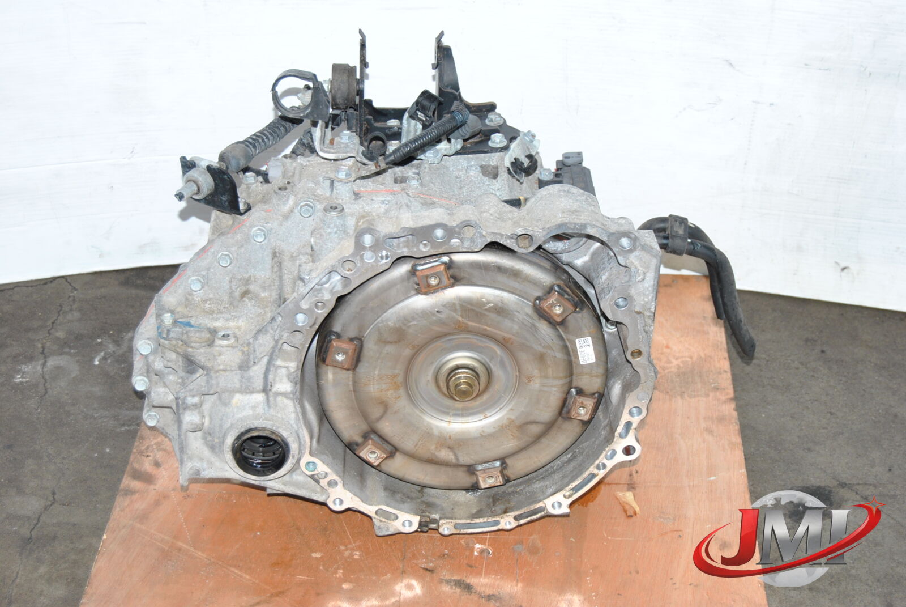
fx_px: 1701
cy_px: 304
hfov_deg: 29.8
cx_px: 453
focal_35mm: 68
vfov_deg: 20.2
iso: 400
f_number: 5.3
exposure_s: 1/200
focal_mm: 45
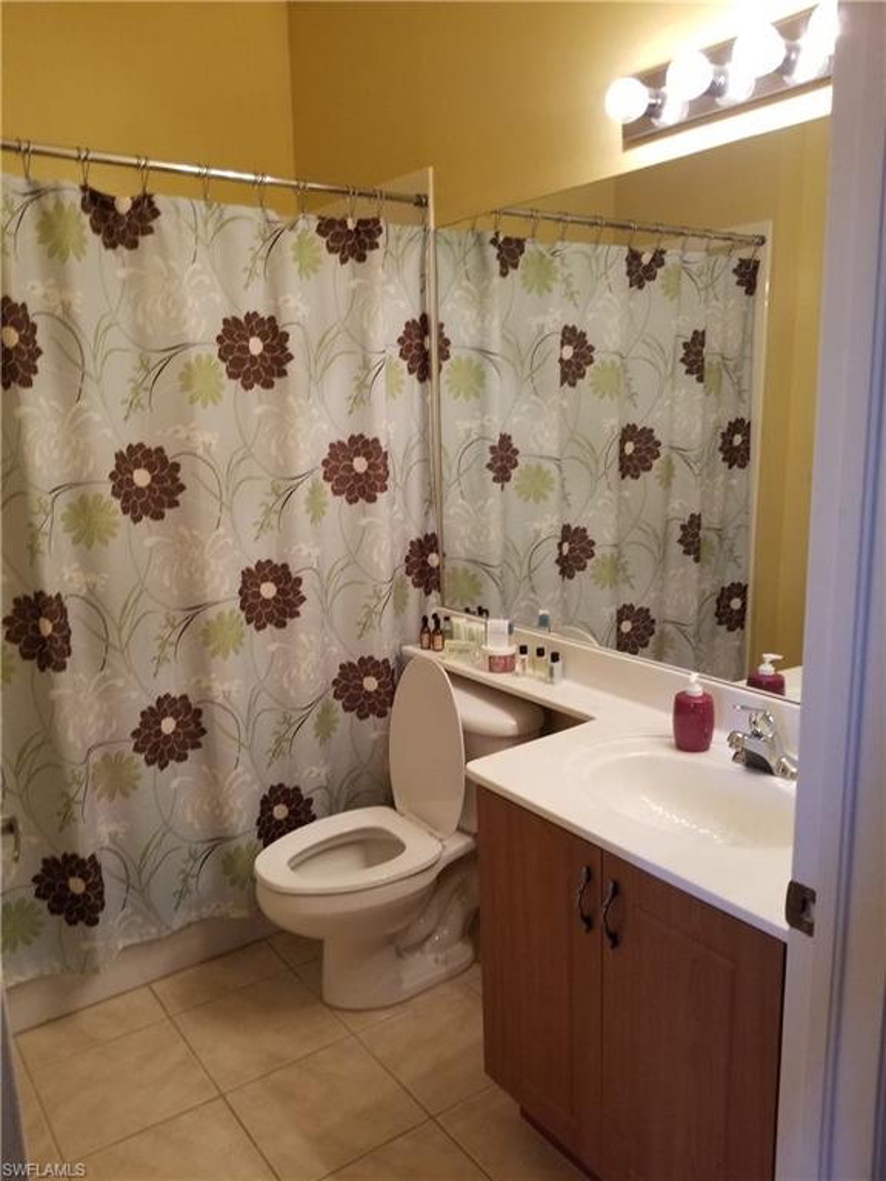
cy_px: 590
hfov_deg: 53.1
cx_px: 443
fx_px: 887
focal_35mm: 26
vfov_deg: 67.3
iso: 200
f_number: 1.7
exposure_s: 1/30
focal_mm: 4.25
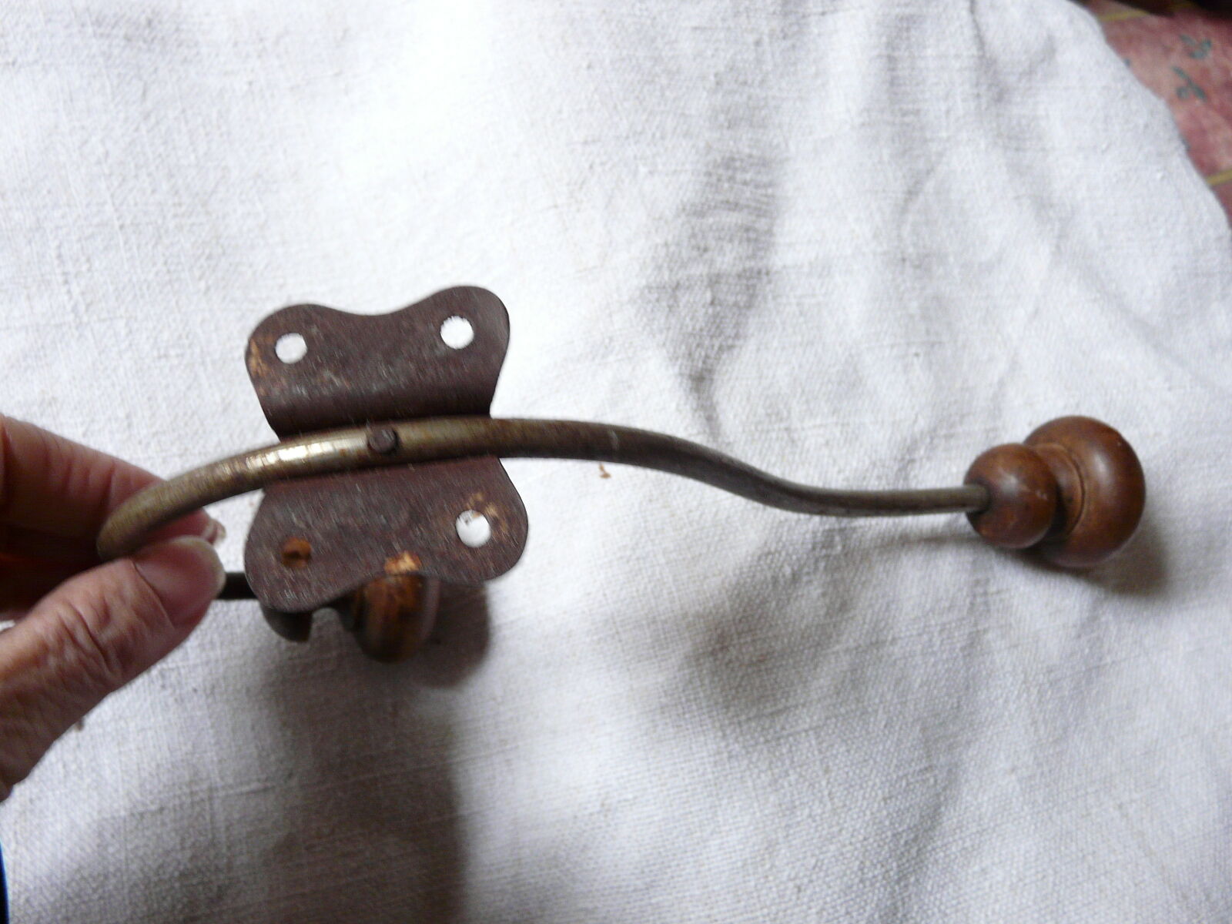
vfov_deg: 49.7
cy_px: 462
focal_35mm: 28
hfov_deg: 63.4
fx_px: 997
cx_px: 616
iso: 200
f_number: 2.8
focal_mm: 4.6
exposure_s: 1/10
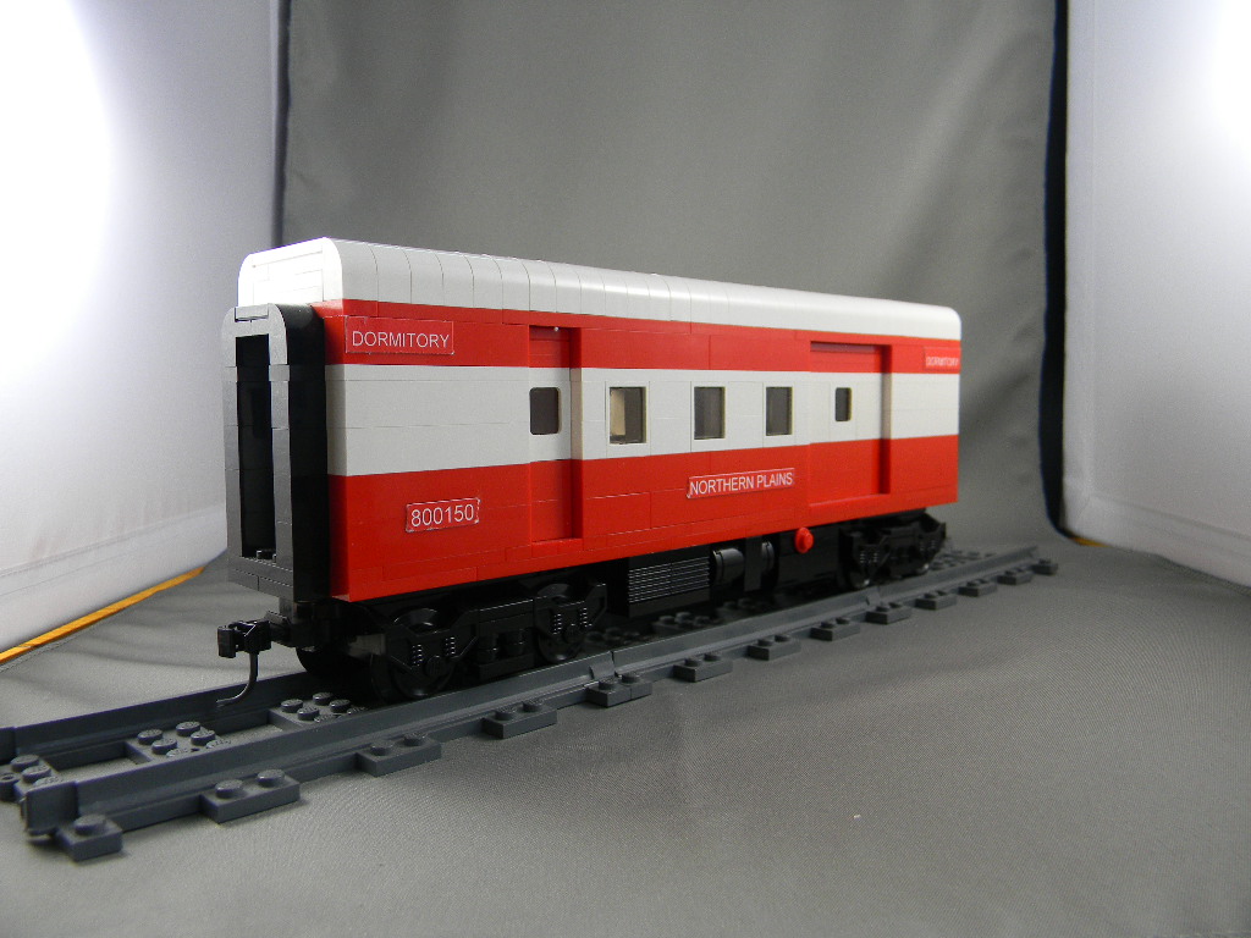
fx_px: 1012
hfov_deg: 63.4
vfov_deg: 49.7
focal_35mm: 28
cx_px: 626
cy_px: 469
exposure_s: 1/30
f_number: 3.5
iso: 122
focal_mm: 5
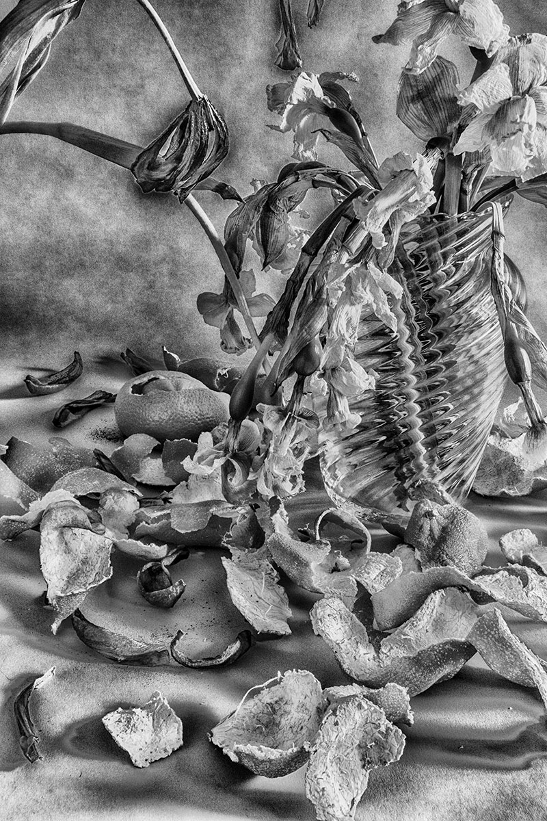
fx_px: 1094
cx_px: 274
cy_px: 410
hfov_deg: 28.1
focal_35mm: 48
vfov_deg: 41.1
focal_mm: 32
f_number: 22
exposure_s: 1.3
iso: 200
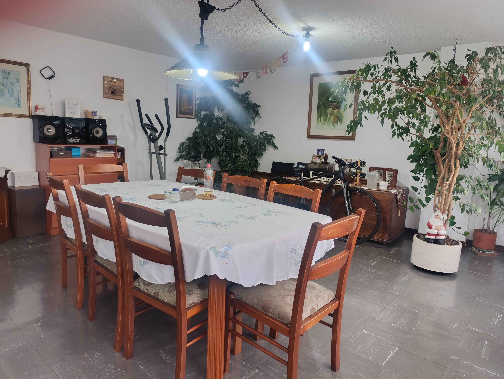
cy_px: 190
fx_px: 335
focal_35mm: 23
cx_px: 252
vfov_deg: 59.0
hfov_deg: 73.8
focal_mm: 6.14
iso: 1000
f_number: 1.6
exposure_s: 1/30
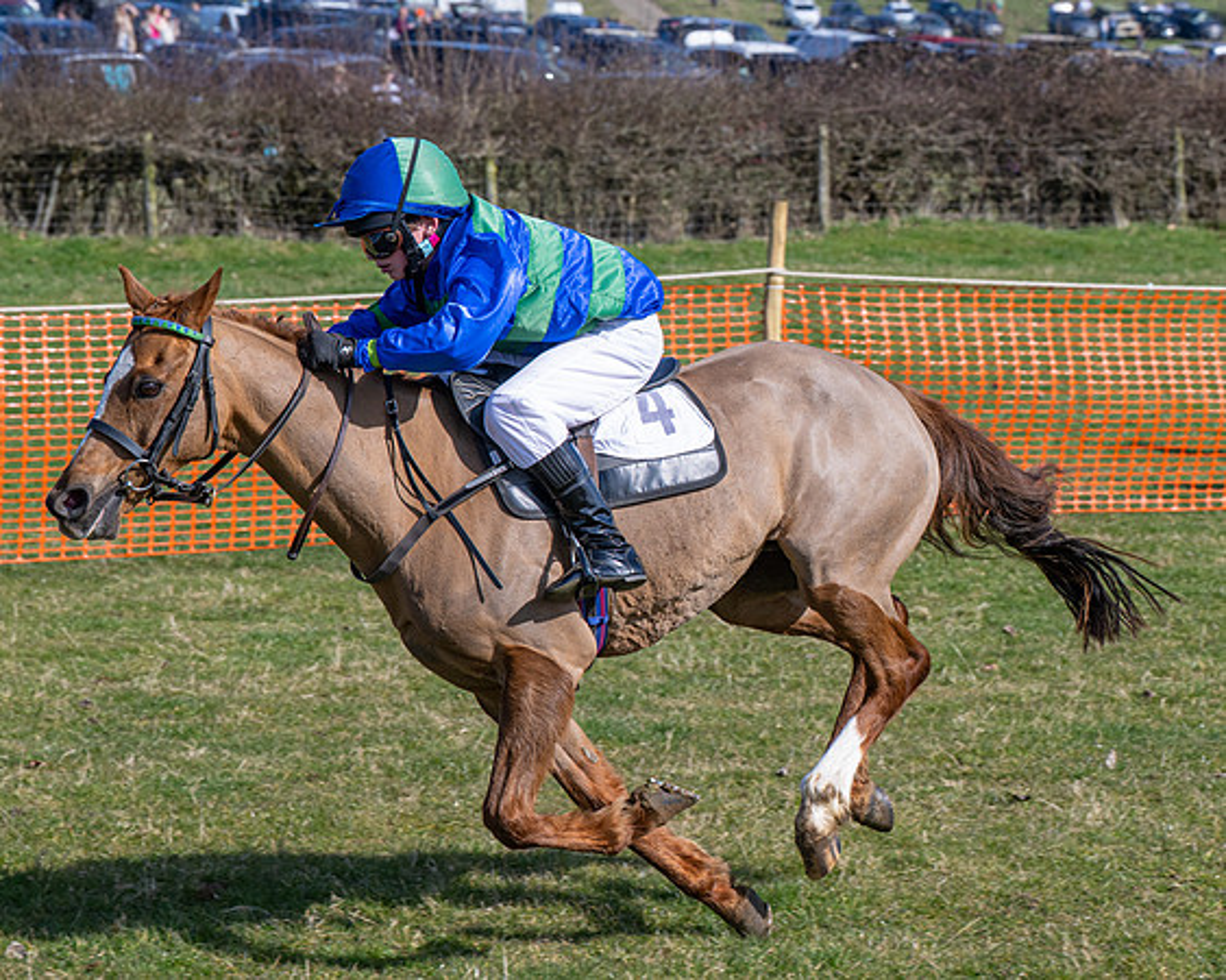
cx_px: 608
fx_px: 4291
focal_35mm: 118
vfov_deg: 13.0
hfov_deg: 16.3
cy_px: 490
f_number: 5
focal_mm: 70
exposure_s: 1/1250
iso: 200
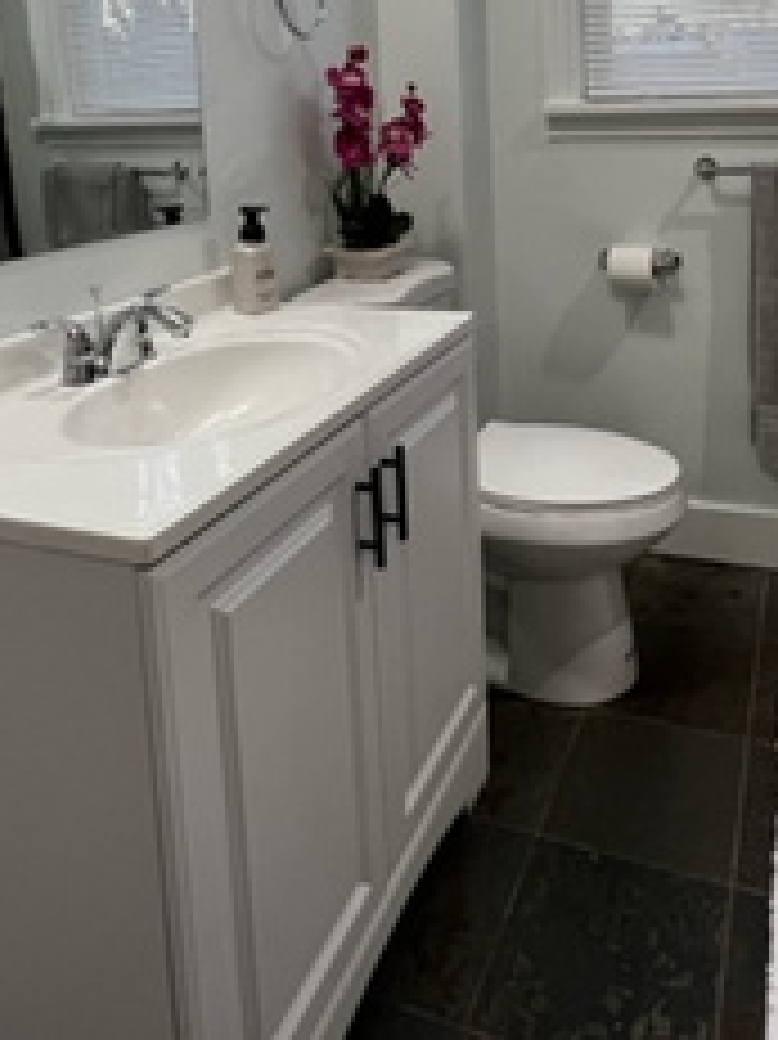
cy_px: 194
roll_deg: +1.5
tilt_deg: -7.3
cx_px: 517
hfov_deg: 50.4
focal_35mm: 27
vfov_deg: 59.7
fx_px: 810
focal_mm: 1.57
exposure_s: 1/120
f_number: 1.8
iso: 160
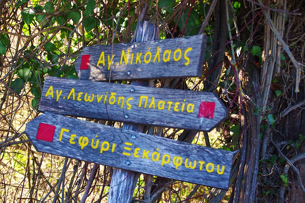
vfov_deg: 13.0
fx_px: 889
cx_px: 152
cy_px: 102
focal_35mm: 105
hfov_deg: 19.5
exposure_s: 1/60
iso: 200
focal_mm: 70
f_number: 5.6
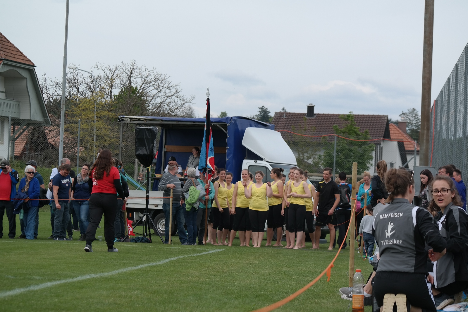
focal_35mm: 107
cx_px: 234
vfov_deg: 12.8
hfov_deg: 19.1
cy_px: 156
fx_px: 1391
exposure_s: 1/320
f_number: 5
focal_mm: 70
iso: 100
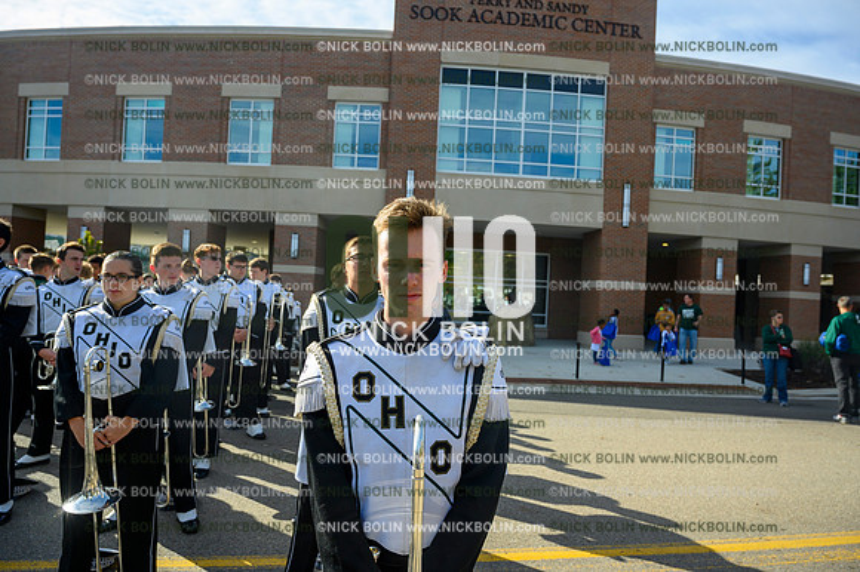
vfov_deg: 53.1
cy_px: 286
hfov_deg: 73.8
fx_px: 573
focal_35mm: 24
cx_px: 430
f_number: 5
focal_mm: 24
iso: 200
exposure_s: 1/800
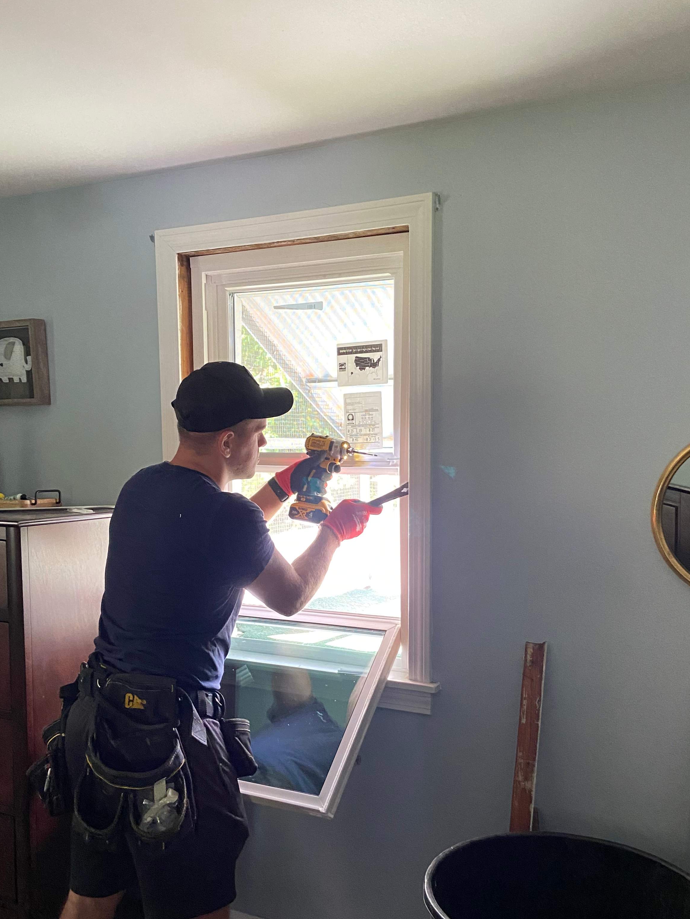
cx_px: 354
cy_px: 537
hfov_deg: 41.8
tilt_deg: -6.4
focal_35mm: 34
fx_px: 904
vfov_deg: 53.7
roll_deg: +0.8
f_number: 1.8
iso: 500
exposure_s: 1/60
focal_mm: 4.25
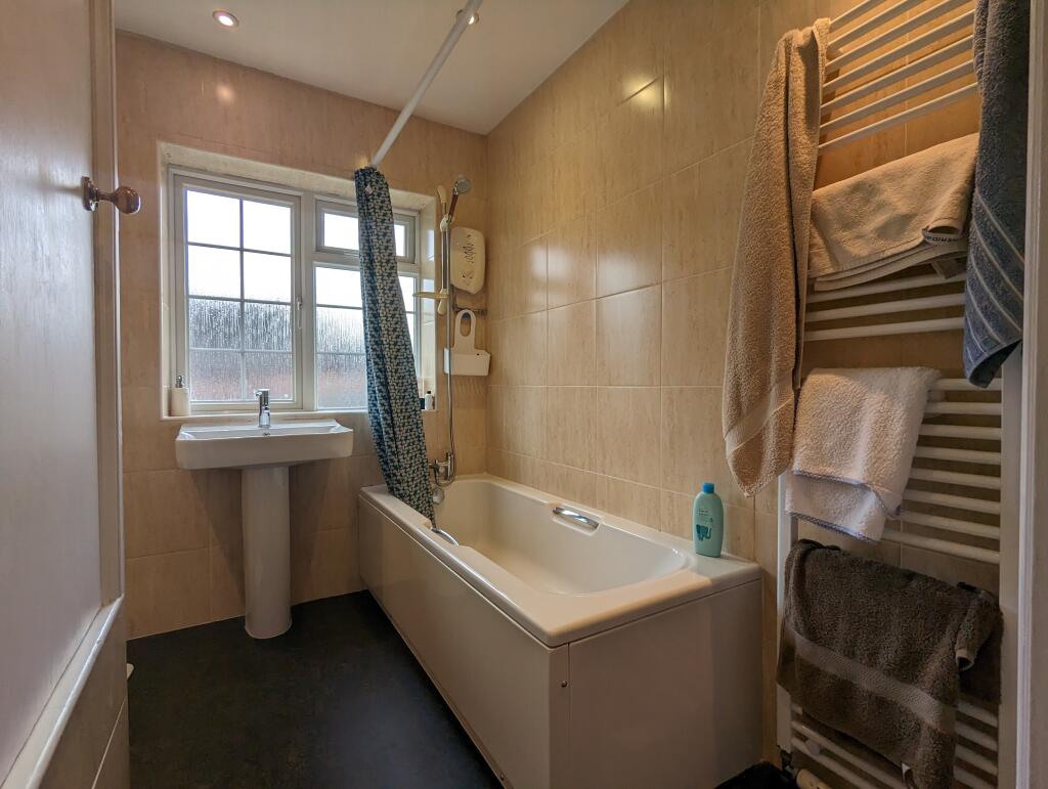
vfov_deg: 78.2
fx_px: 485
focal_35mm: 16
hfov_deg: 94.4
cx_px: 524
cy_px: 394
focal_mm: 2.35
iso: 80
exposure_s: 1/103
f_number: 2.2
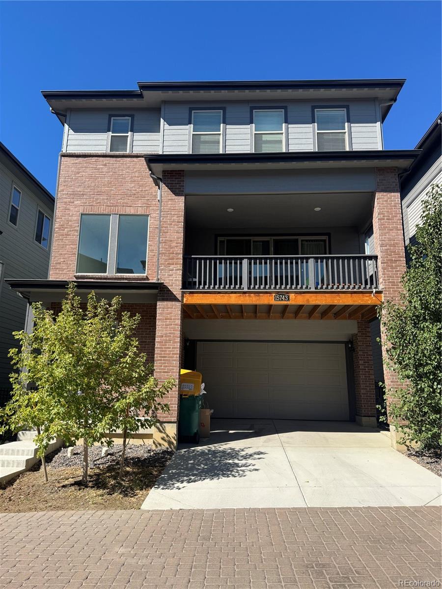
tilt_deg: +13.2
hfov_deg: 56.8
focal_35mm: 24
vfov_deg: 71.6
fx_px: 409
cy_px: 294
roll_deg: -1.0
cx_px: 221
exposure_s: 1/3247
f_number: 1.78
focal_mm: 6.76
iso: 80
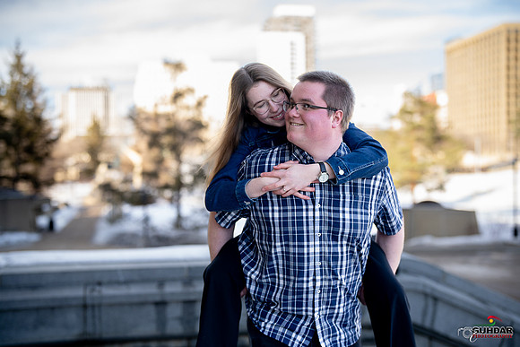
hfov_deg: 39.6
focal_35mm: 50
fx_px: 722
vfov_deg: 27.0
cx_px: 260
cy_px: 174
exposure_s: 1/6400
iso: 800
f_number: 1.8
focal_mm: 50
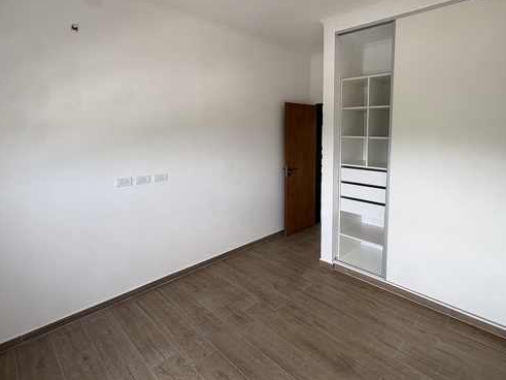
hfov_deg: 84.1
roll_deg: +0.7
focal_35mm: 19
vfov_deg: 68.0
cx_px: 292
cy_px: 154
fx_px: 278
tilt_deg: -4.8
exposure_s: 1/99
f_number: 2.2
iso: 32
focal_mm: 2.22
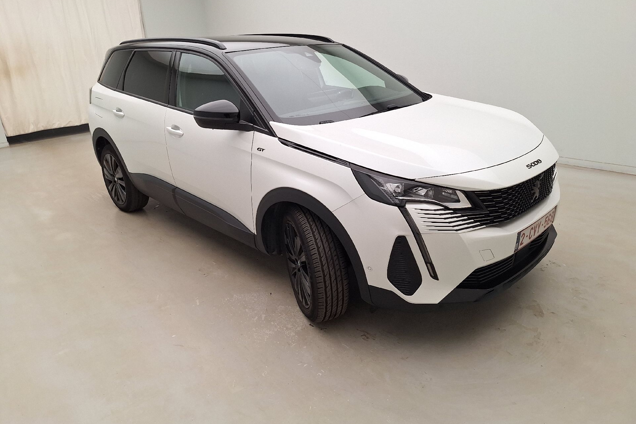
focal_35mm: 24
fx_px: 424
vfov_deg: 53.1
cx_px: 318
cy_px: 208
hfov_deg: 73.7
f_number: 1.8
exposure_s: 1/108
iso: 40
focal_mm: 5.54
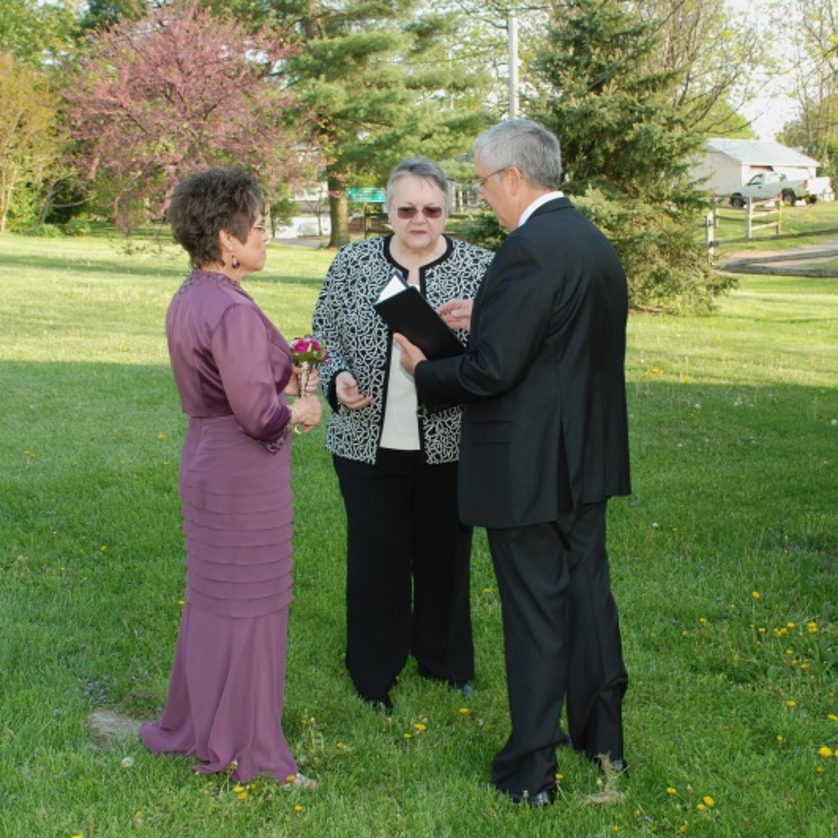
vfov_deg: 34.0
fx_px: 1369
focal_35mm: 50
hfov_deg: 34.0
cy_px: 421
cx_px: 436
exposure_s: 1/125
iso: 200
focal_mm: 26
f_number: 5.6
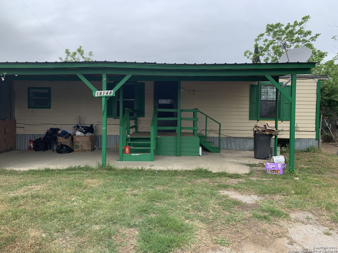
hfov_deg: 67.3
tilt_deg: -1.4
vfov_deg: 53.1
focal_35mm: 26
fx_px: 254
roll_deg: -1.4
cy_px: 126
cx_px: 169
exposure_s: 1/529
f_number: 1.8
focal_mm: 4.25
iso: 25
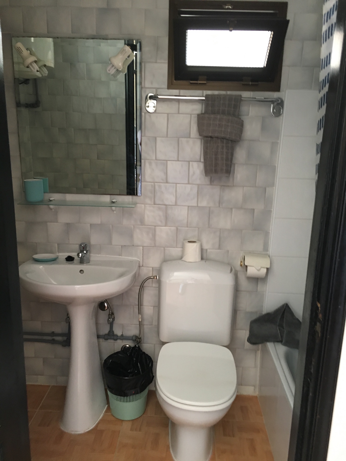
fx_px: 386
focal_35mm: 29
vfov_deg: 61.7
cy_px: 230
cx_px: 173
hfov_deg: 48.2
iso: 160
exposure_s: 1/33
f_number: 2.2
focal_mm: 4.15
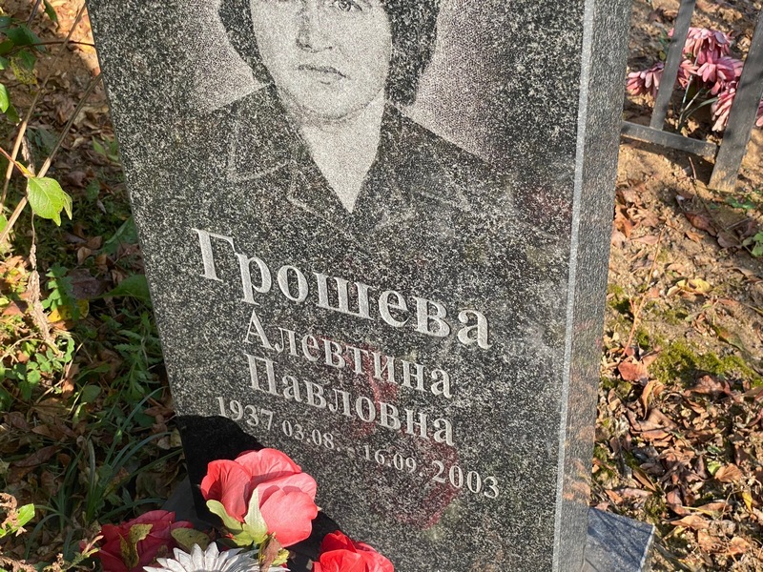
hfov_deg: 36.8
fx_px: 1146
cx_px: 382
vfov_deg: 28.0
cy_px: 286
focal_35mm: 52
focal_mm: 6
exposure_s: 1/413
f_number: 2
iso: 20
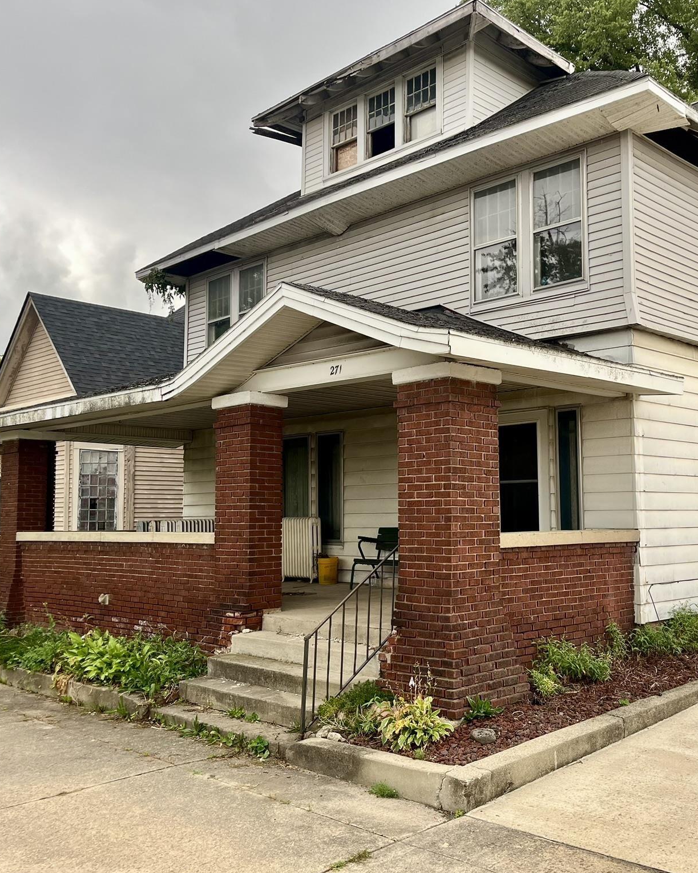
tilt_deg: +5.3
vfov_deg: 52.8
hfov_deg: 42.9
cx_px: 449
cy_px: 437
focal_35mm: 34
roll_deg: +0.5
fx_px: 878
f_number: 1.6
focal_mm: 5.1
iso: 40
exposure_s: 1/194
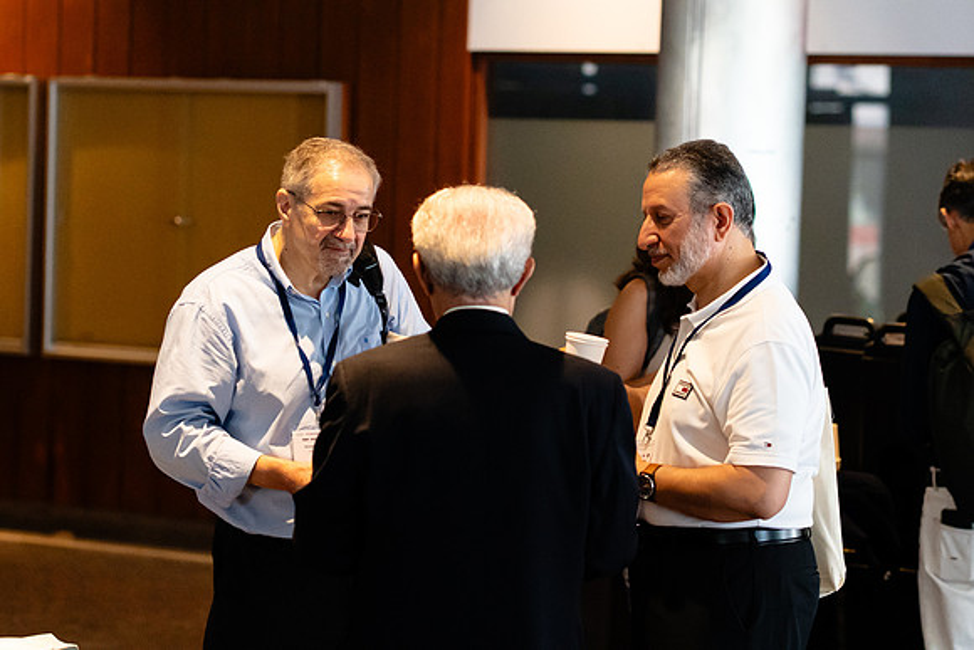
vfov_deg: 10.8
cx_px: 487
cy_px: 325
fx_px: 3437
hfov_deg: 16.1
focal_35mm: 127
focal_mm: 85
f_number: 2.8
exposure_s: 1/400
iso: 3200
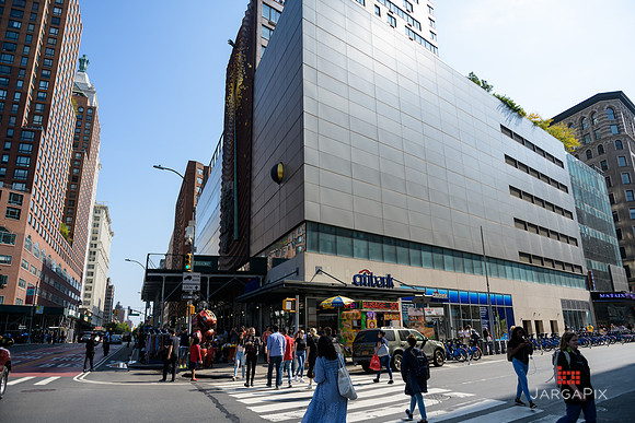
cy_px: 212
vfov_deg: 53.2
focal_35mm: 24
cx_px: 318
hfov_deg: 73.7
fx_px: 423
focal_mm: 24
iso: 200
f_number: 3.2
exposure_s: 1/2500
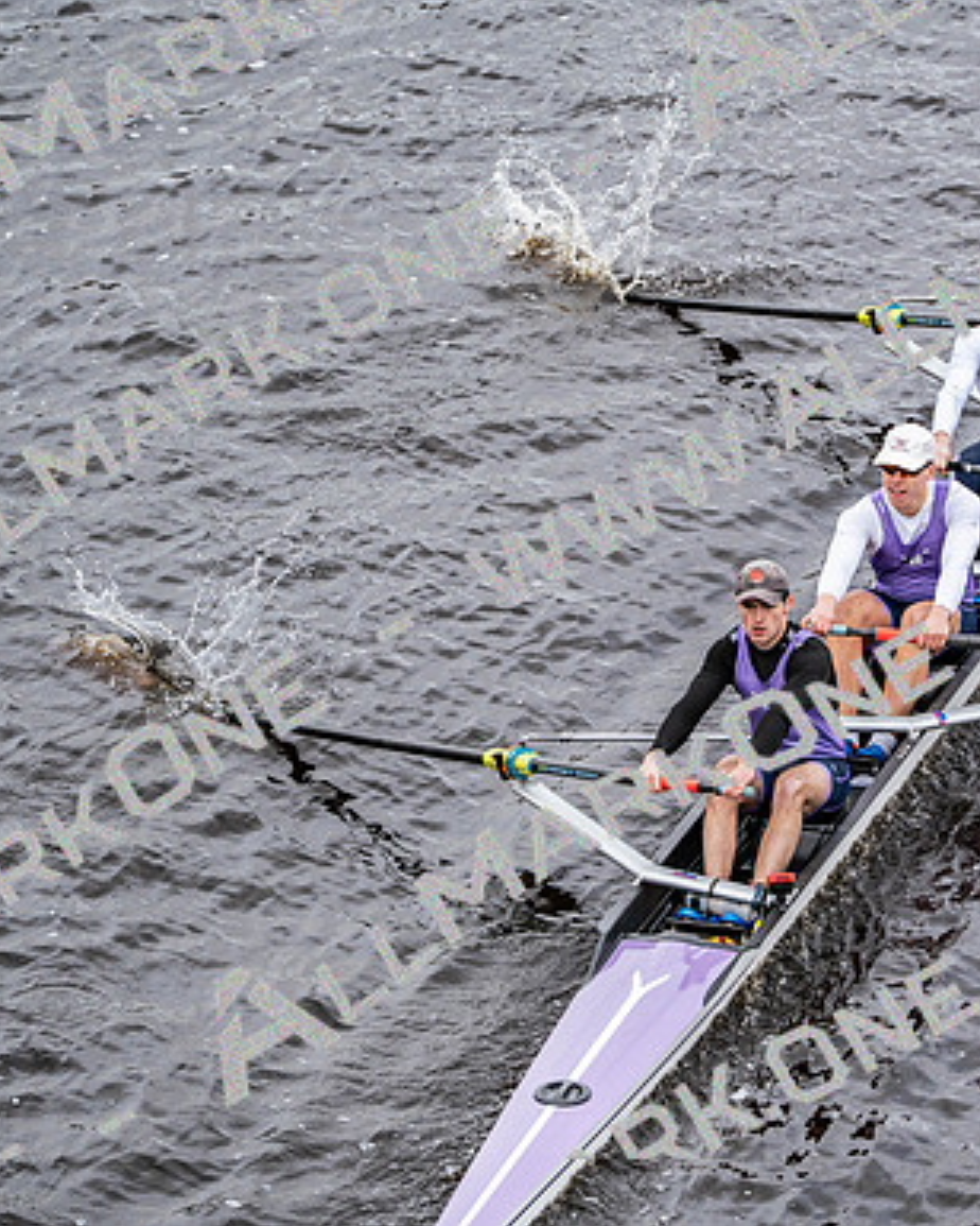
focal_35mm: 283
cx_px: 859
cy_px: 613
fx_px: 10260
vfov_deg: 6.8
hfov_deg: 5.5
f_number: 2.8
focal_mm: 200
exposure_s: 1/2000
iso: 400
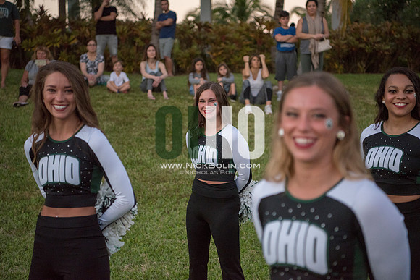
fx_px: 723
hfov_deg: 32.4
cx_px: 210
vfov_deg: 21.9
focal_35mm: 62
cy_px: 140
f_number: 3.2
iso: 2000
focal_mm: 62
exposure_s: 1/1600
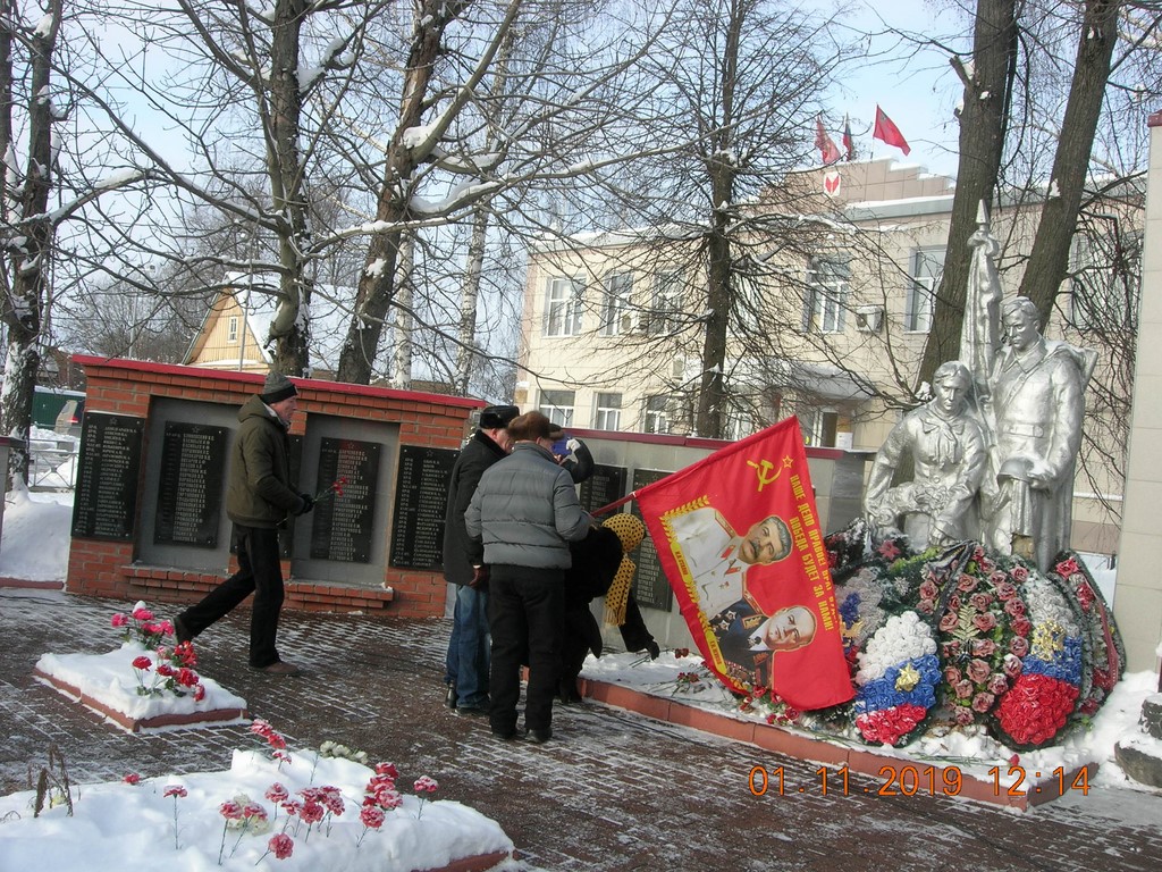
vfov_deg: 37.7
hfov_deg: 49.0
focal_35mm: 38
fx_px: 1276
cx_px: 581
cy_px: 436
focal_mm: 7.8
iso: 64
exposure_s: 1/254
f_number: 4.8
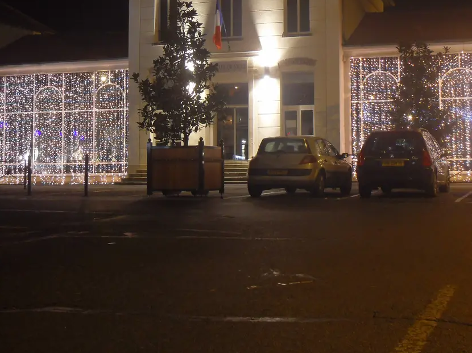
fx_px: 736
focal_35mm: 54
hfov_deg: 35.5
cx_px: 275
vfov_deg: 26.8
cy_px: 108
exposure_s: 2
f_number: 8.1
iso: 200
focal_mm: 7.5
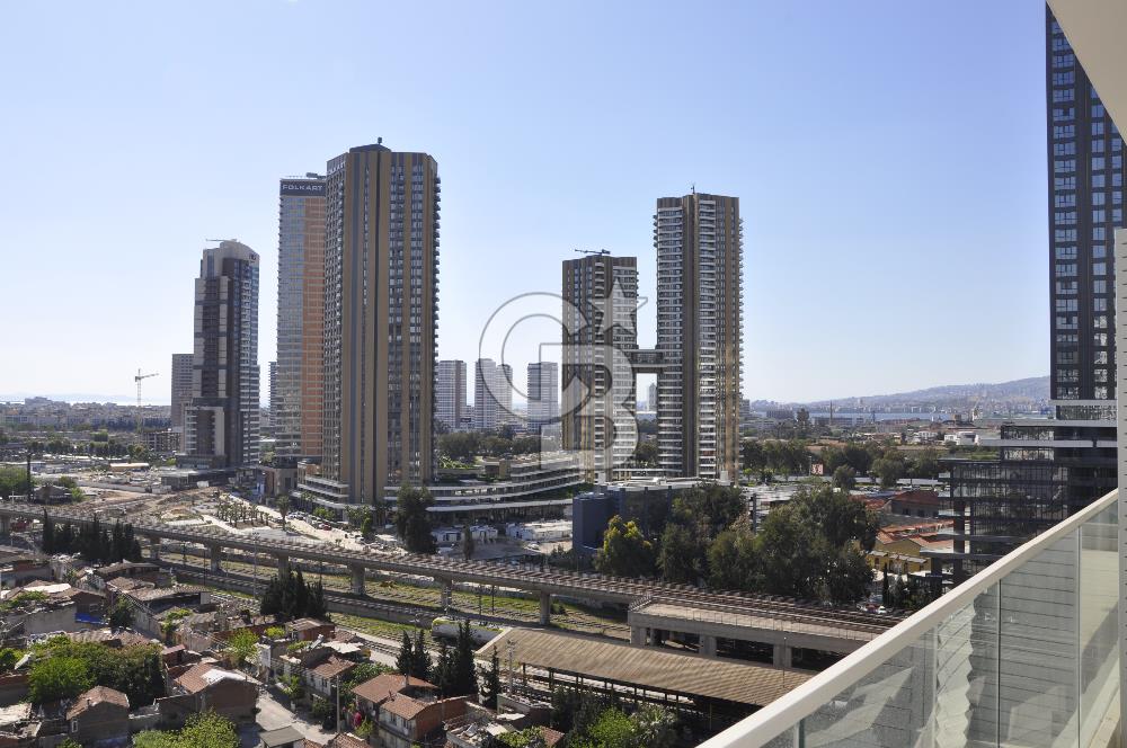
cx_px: 564
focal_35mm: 27
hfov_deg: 67.4
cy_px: 374
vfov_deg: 47.8
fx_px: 844
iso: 200
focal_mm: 18
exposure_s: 1/200
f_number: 14
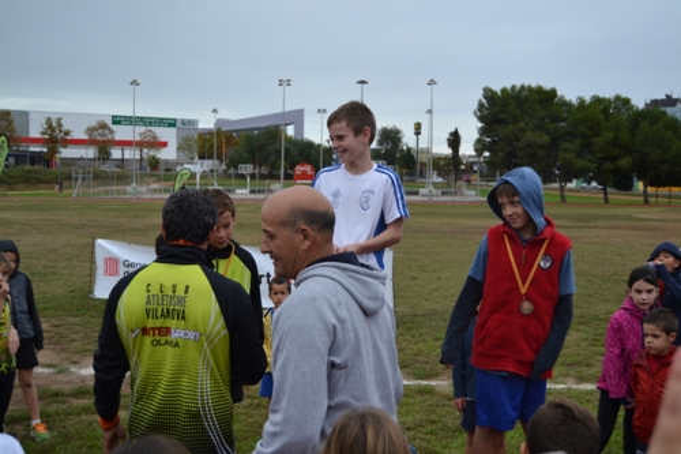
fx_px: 851
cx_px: 340
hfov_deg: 43.6
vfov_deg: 29.8
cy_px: 227
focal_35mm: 45
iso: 400
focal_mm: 30
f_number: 4.2
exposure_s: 1/800
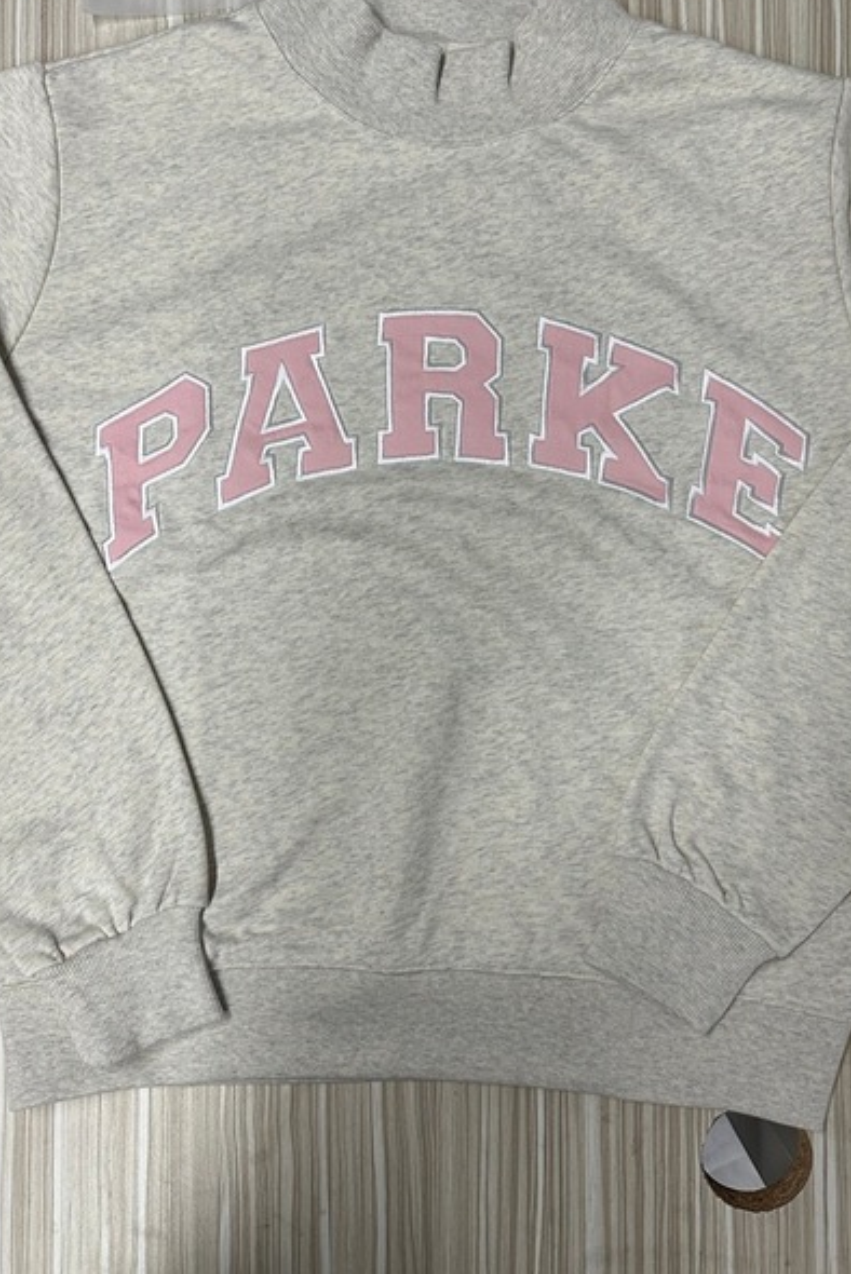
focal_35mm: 31
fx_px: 1098
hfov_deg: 42.3
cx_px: 462
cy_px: 586
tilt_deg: -87.4
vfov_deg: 60.2
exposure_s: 1/100
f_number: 1.78
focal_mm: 6.86
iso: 125
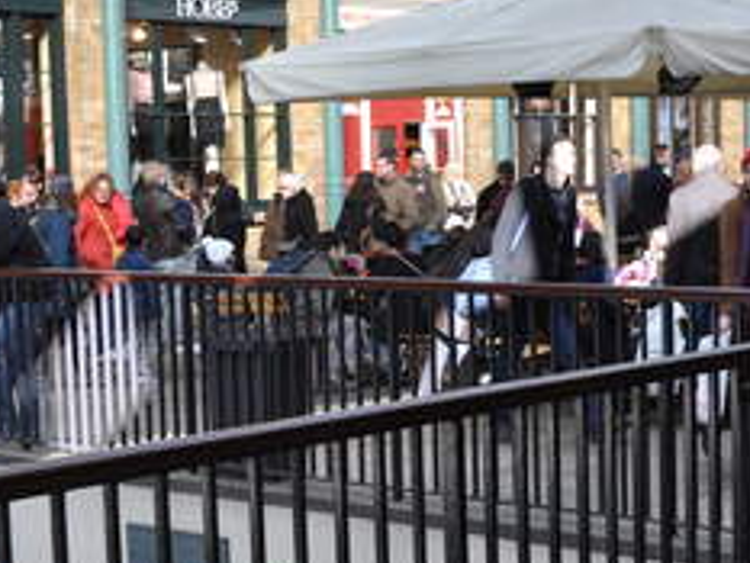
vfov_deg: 18.7
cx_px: 628
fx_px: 1713
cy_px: 317
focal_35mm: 79
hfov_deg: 24.2
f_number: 5
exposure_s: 1/100
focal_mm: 20
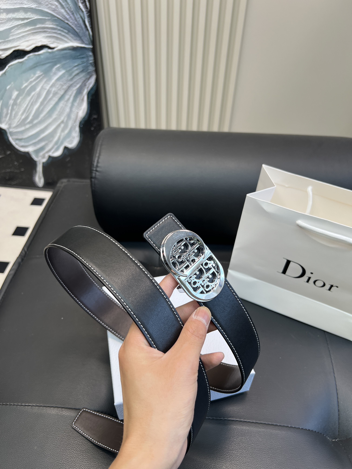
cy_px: 234
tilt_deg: -45.5
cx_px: 176
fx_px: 353
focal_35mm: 26
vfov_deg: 67.3
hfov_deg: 53.1
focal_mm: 5.7
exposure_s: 1/100
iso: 40
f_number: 1.5
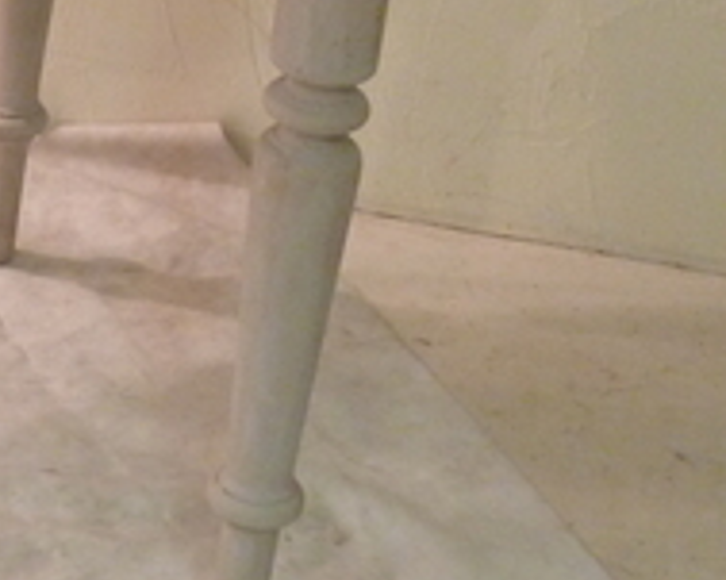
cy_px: -4
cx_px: -177
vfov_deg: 10.3
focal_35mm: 149
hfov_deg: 12.6
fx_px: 3200
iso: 400
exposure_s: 1/15
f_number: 3.8
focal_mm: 7.9
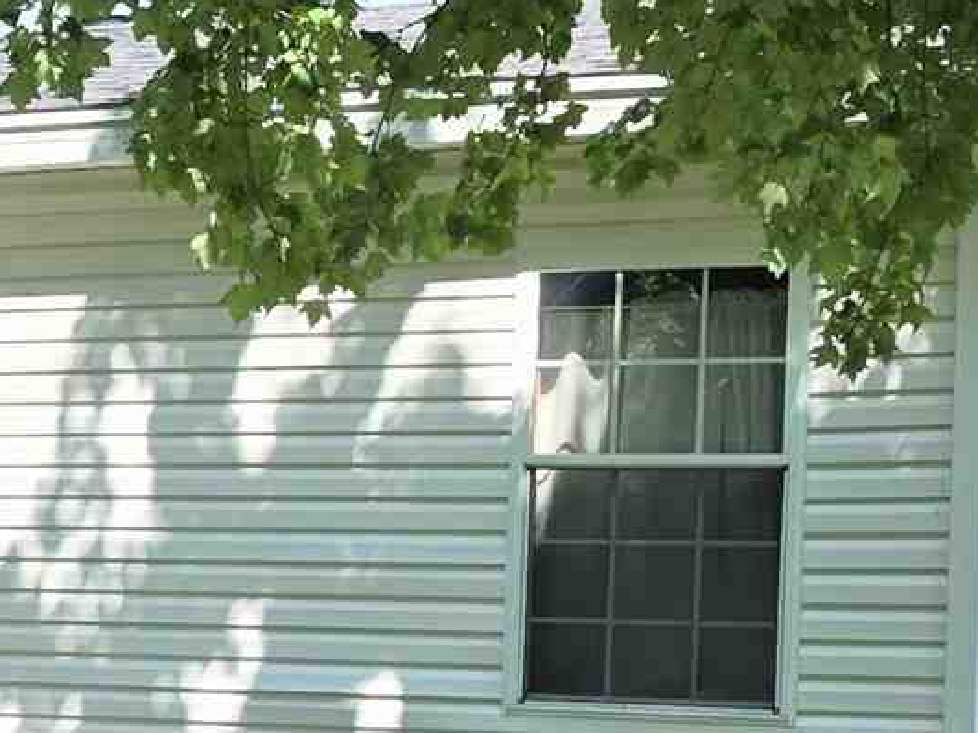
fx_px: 3757
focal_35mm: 133
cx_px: -1153
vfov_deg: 11.1
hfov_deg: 12.5
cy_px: 704
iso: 64
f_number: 1.4
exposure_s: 1/2175
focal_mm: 6.5
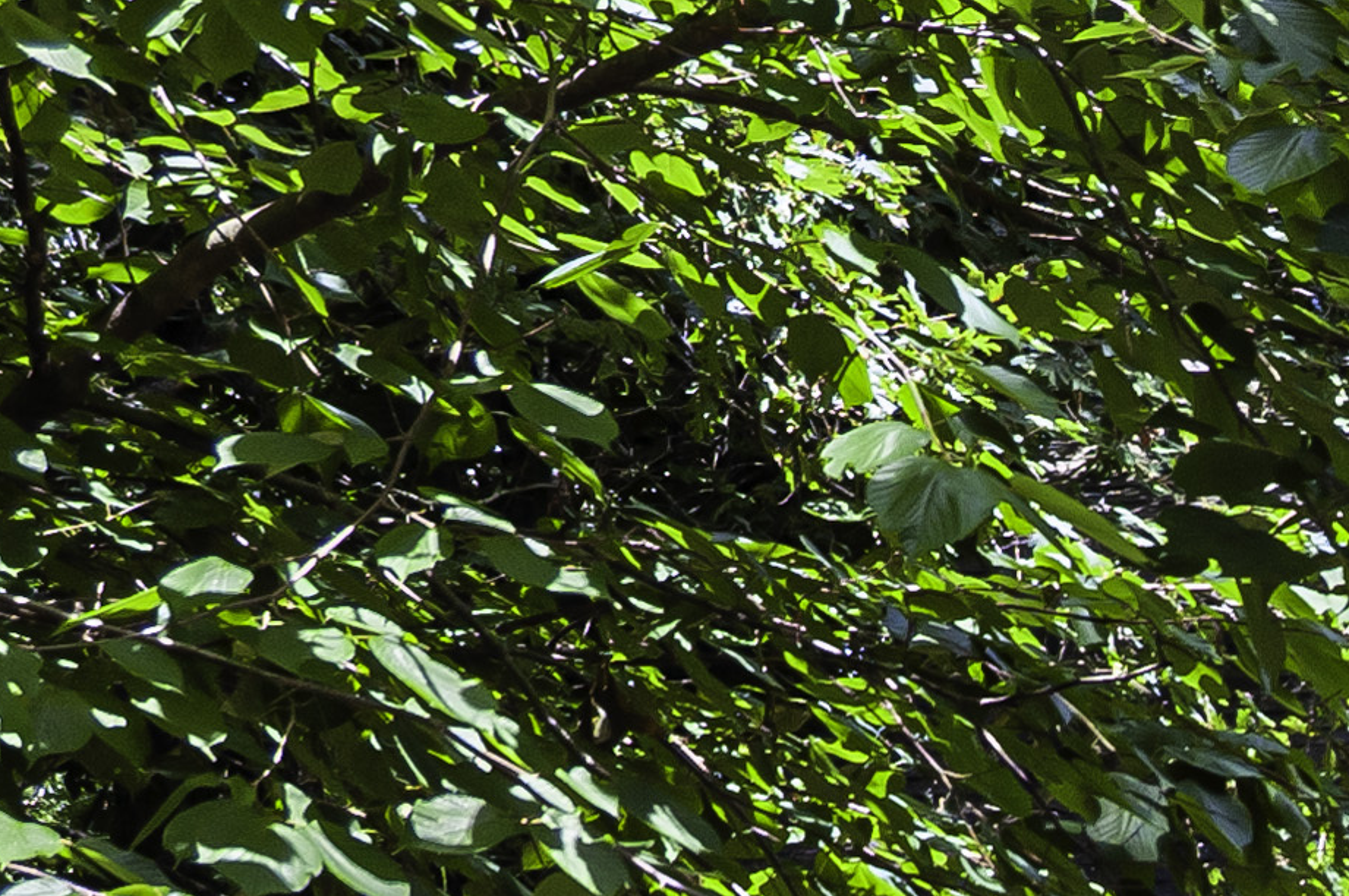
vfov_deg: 6.9
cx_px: 1972
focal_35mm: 196
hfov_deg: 10.2
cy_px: 1357
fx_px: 7337
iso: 200
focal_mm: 40
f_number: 8
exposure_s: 1/180
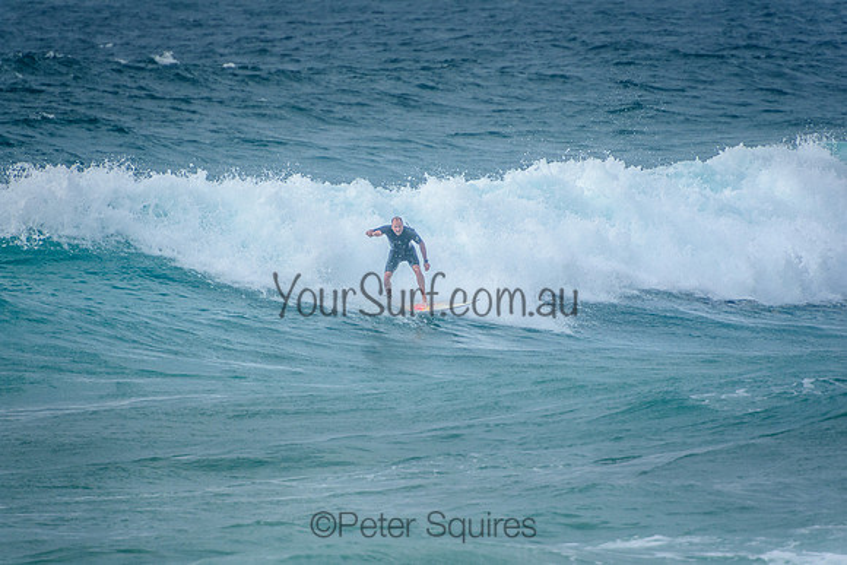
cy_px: 282
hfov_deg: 3.4
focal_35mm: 600
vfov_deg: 2.3
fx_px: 14119
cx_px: 424
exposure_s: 1/2000
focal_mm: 400
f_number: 5.6
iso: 360
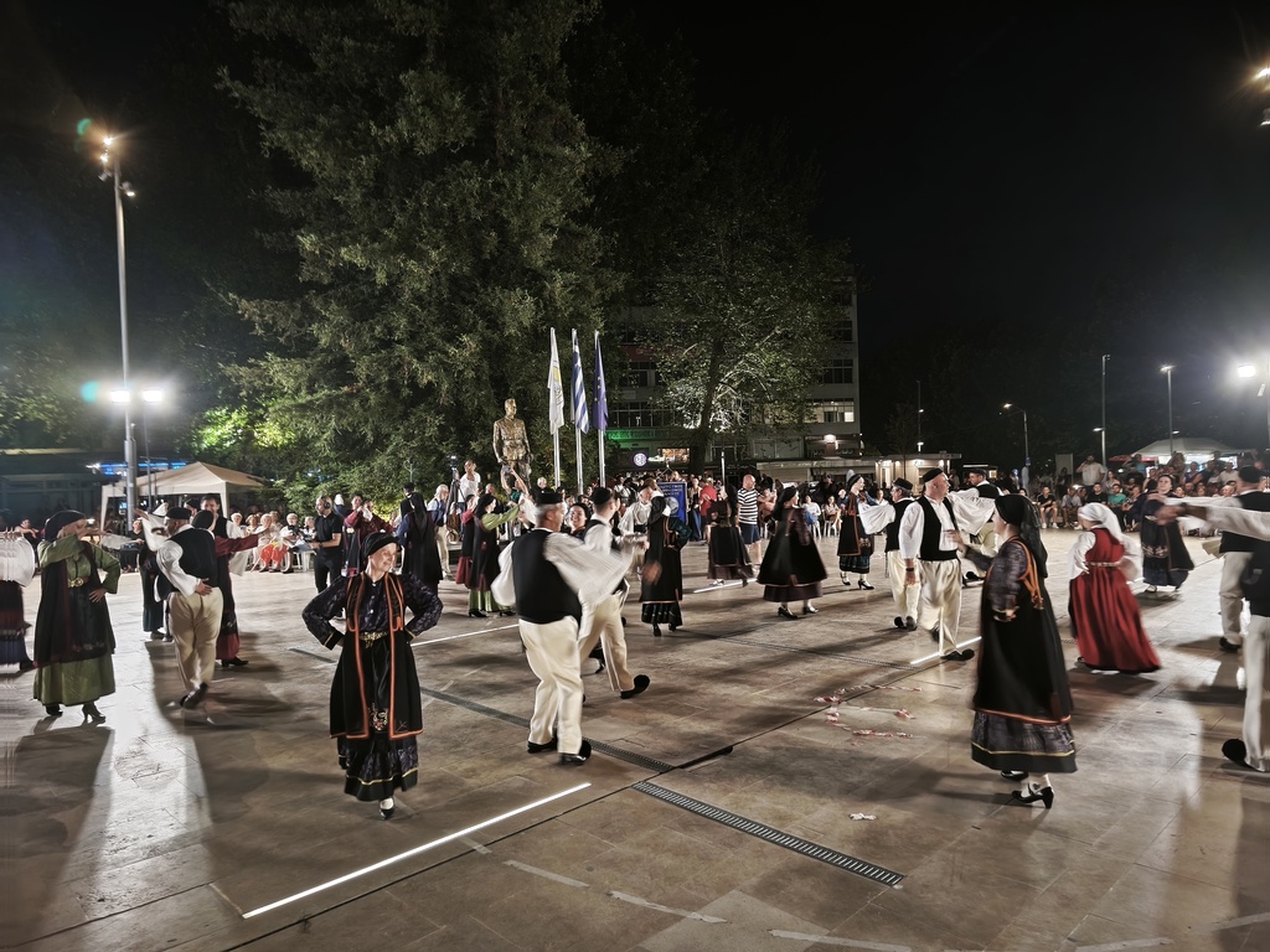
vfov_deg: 58.9
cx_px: 635
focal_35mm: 23
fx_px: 844
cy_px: 476
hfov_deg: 73.9
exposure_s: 1/25
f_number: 1.7
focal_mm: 5.35
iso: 800
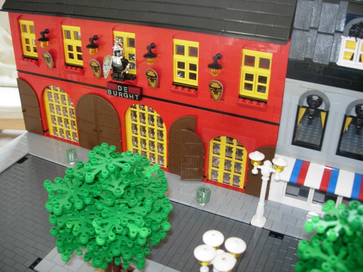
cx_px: 182
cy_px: 136
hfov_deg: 49.0
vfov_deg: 37.7
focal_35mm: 38
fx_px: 398
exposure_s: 1/16.9
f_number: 2.8
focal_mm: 7.8
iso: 79
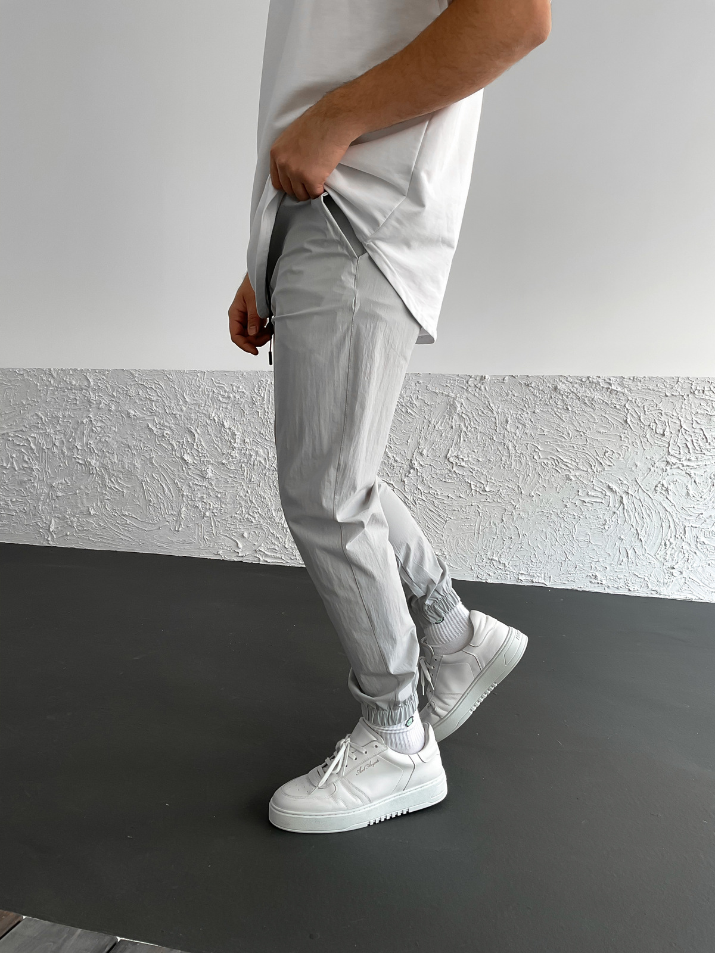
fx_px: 799
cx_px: 358
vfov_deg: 61.7
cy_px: 476
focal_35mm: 29
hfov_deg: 48.2
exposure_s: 1/120
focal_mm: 3
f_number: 1.8
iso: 25
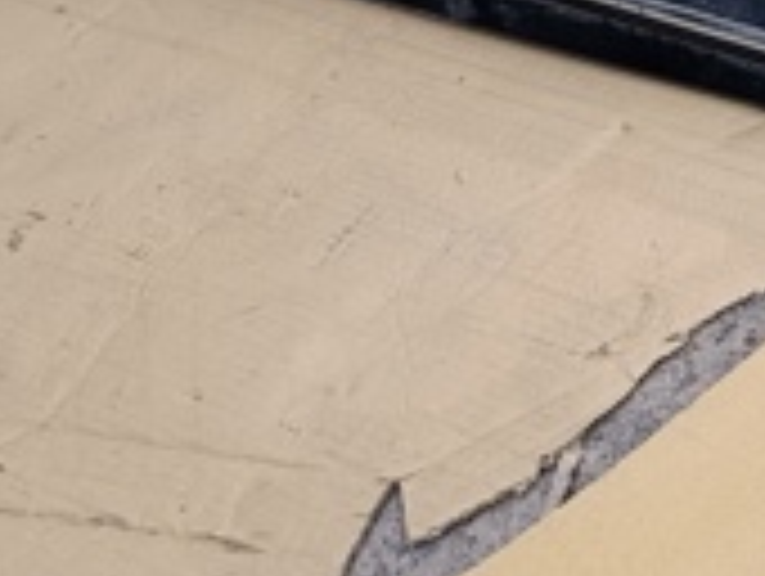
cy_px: -94
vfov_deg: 16.6
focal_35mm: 86
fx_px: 1903
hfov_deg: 18.5
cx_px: 1316
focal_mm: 6.11
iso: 200
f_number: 1.7
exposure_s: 1/100
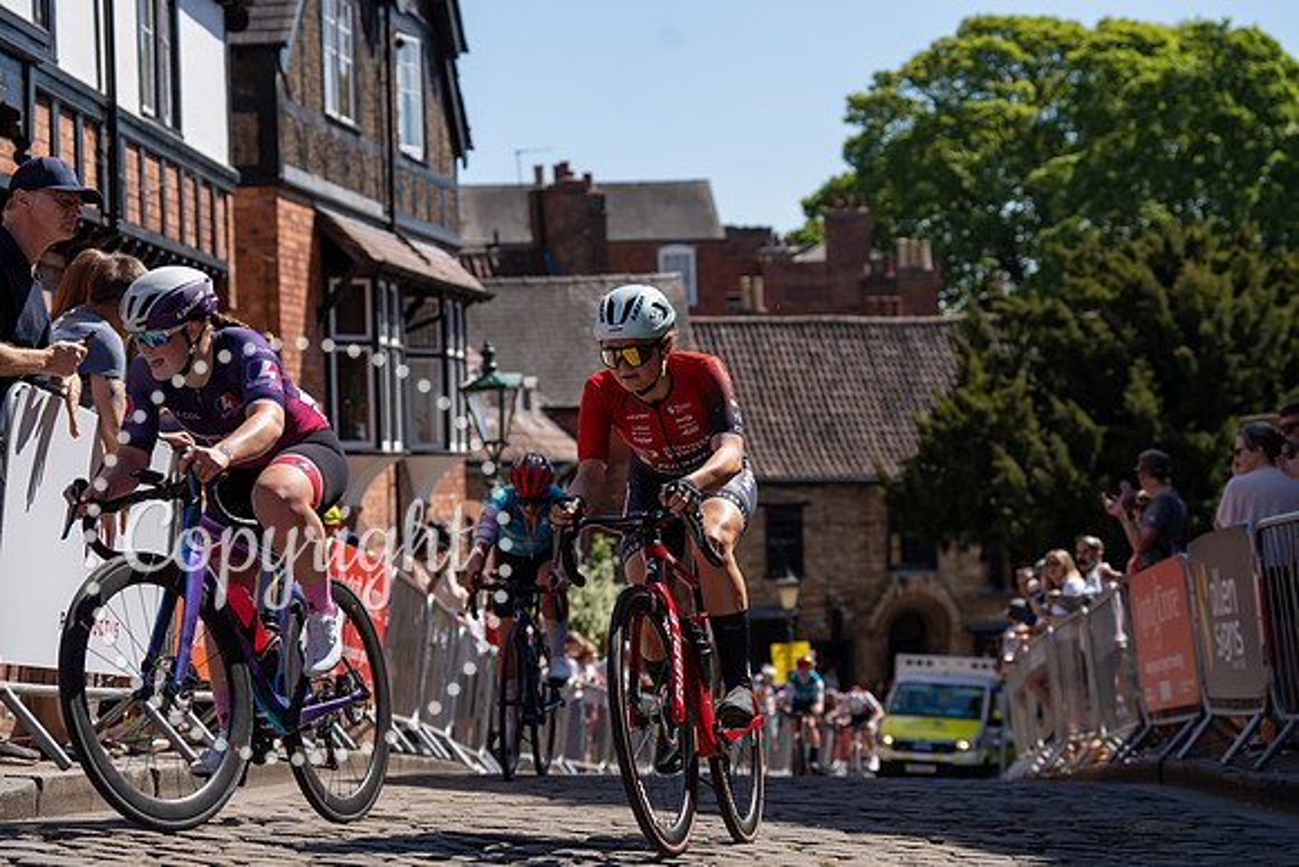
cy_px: 434
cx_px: 650
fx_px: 2815
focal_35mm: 78
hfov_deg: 26.0
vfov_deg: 17.5
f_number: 4
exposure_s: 1/1600
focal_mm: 78
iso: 100
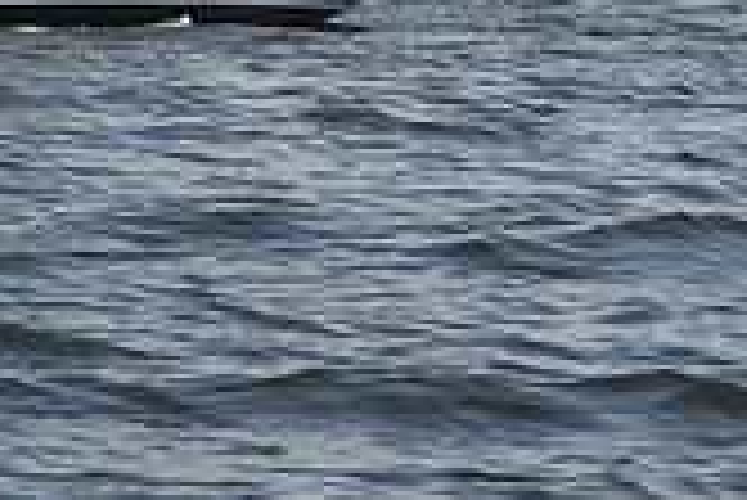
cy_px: -797
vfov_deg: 3.8
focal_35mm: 356
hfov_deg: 5.8
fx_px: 7393
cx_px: -101
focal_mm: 102
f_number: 10
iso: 320
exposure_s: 1/1250
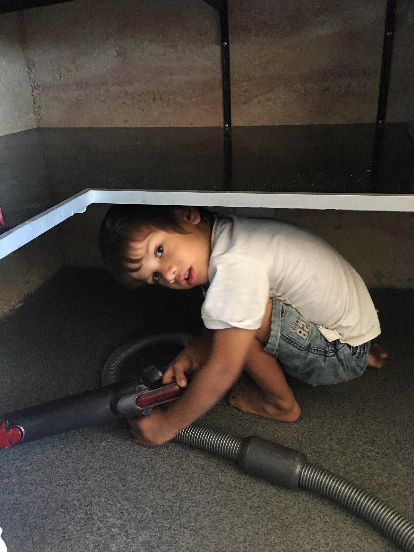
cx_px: 207
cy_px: 276
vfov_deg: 61.7
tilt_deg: -23.5
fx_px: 462
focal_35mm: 29
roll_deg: +3.4
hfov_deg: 48.2
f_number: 2.2
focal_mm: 4.15
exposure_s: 1/8
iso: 125
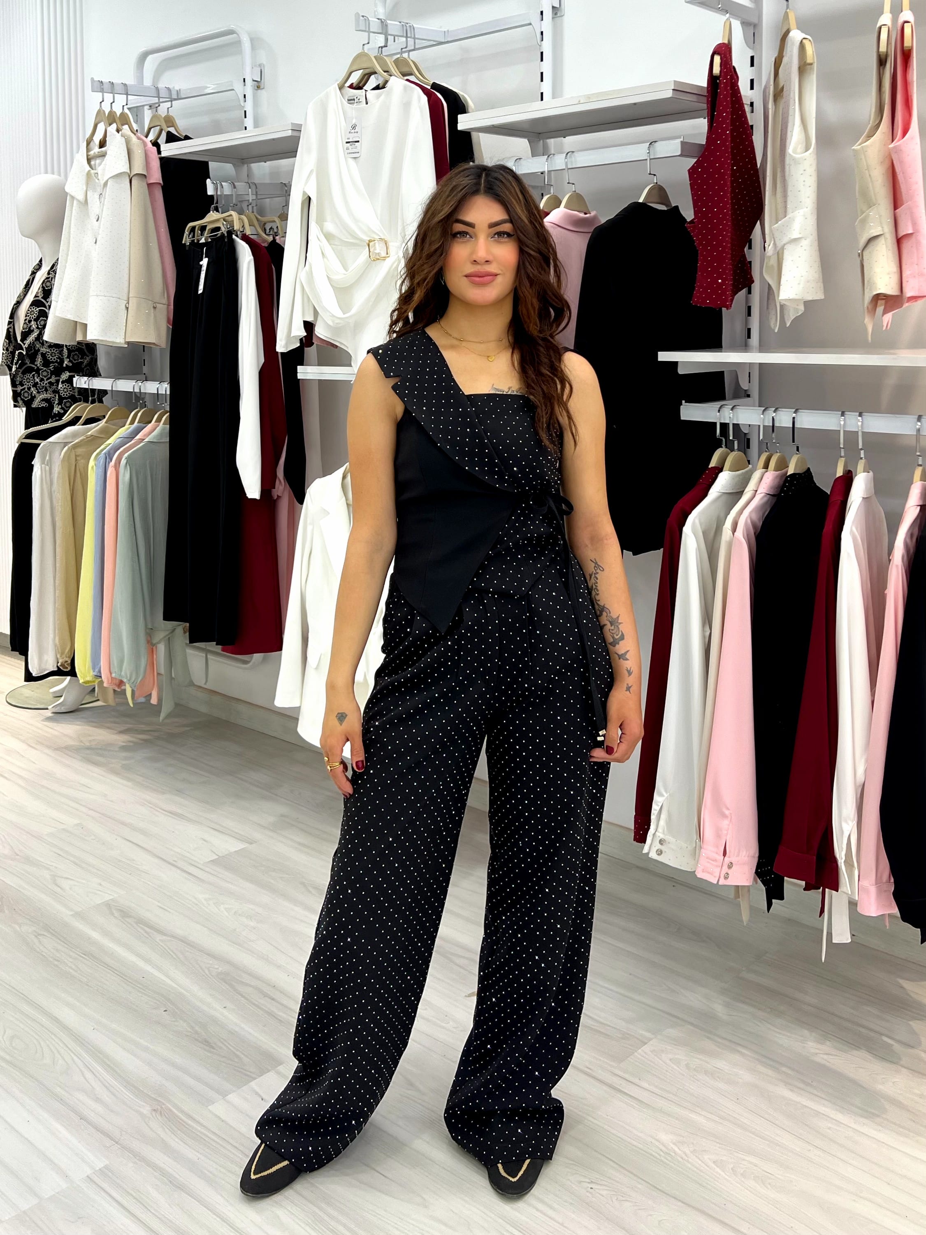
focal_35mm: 26
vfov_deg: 67.3
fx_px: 927
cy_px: 618
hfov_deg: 53.1
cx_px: 463
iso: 40
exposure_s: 1/290
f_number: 1.5
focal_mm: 5.7
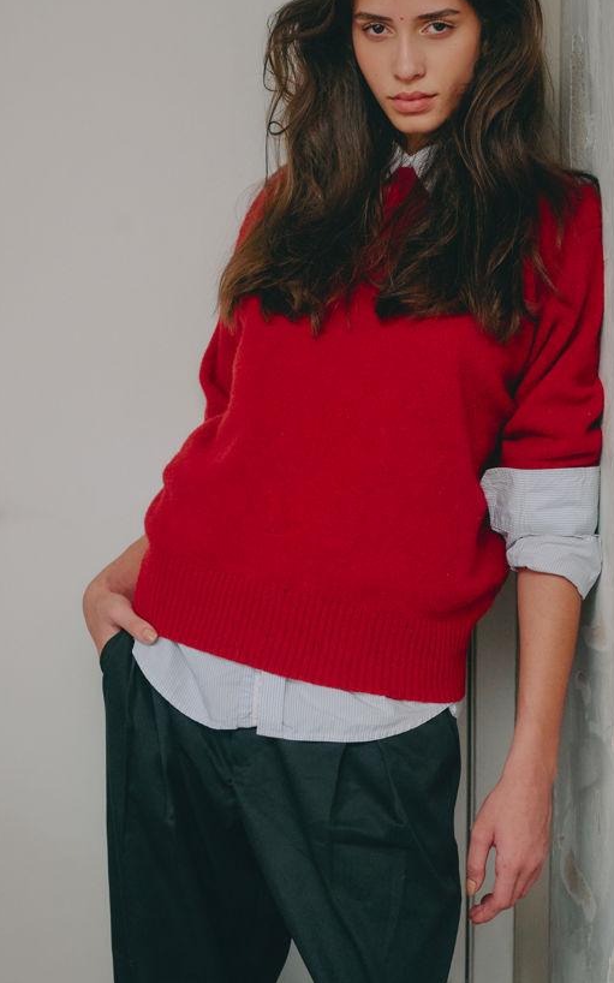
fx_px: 2303
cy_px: 442
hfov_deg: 15.2
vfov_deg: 24.1
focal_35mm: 86
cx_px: 357
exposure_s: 1/100
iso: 800
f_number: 6
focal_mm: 46
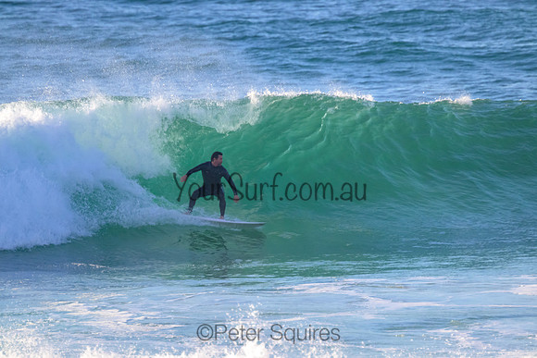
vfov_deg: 1.7
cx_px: 268
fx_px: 11936
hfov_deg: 2.6
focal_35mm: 800
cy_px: 179
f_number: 11
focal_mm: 800
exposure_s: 1/1600
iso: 2500
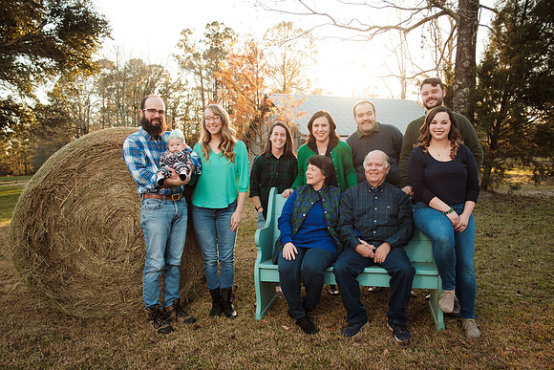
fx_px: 416
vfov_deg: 48.0
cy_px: 185
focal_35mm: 27
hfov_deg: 67.4
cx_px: 277
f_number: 2.8
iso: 200
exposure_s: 1/250
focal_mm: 18
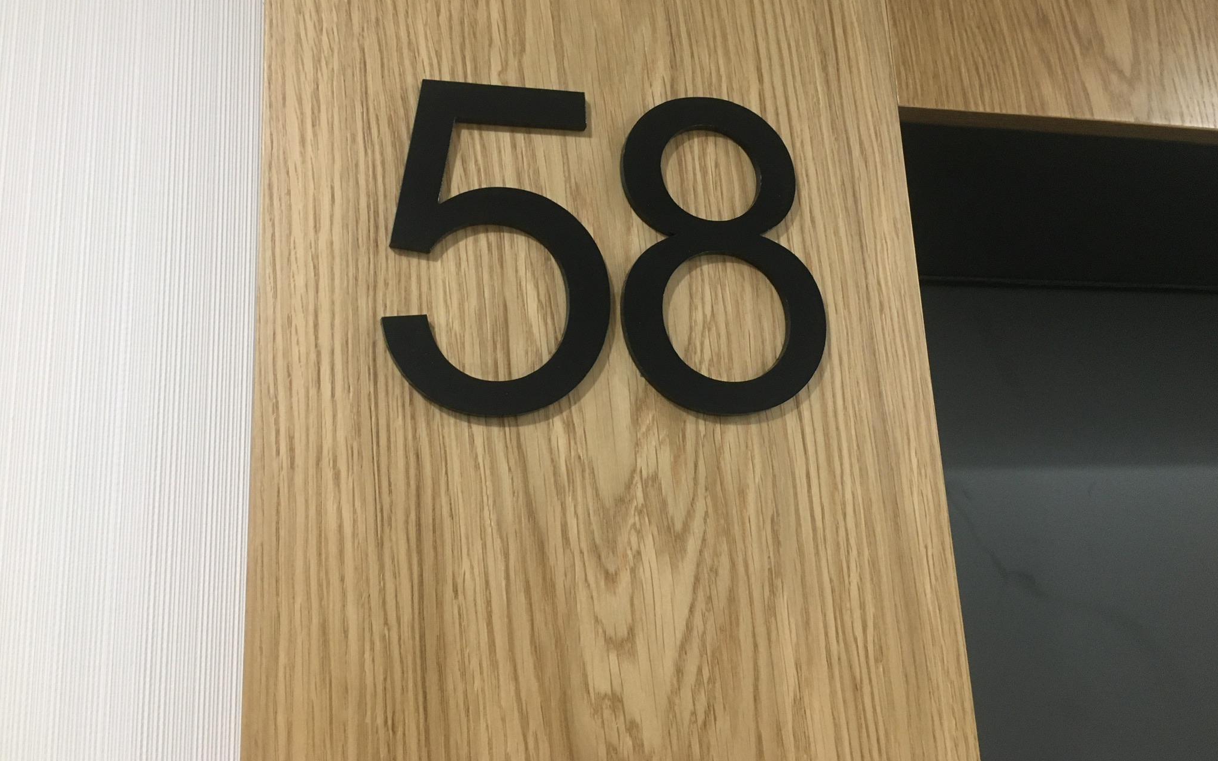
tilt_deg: +14.0
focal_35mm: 31
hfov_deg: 61.2
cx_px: 612
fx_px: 1029
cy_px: 332
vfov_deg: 40.5
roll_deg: +1.1
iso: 160
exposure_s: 1/33
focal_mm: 4.15
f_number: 2.2
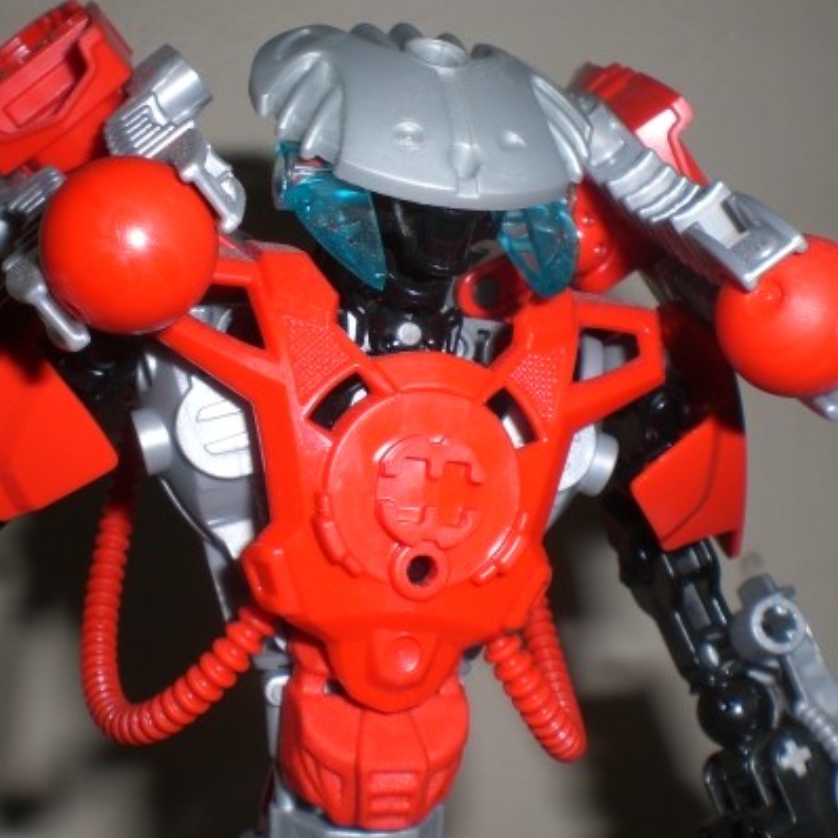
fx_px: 1479
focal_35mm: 54
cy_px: 421
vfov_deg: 31.6
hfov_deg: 31.6
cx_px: 396
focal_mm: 6.3
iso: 50
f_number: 4.4
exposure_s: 1/60
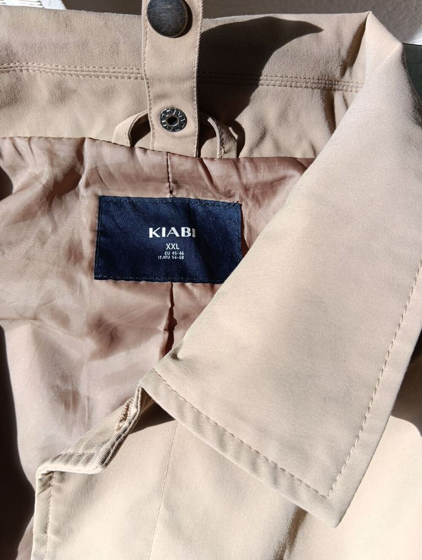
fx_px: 422
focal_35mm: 26
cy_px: 280
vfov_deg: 67.2
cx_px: 211
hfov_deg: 53.2
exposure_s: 1/226
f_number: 1.8
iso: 51
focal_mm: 3.96
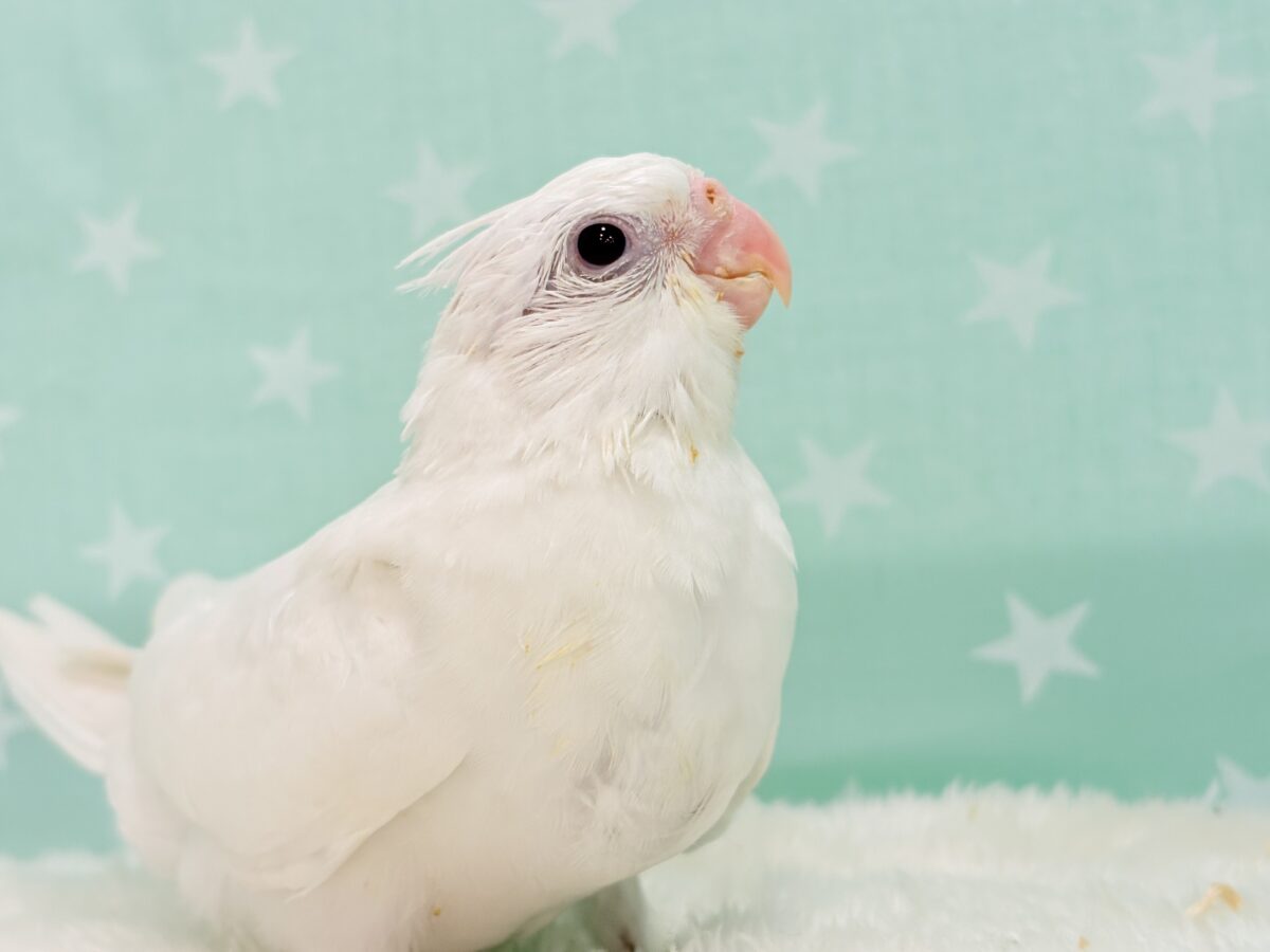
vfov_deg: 28.0
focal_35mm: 52
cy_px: 476
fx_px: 1908
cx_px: 635
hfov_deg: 36.8
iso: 80
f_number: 1.6
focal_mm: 5.96
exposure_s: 1/100
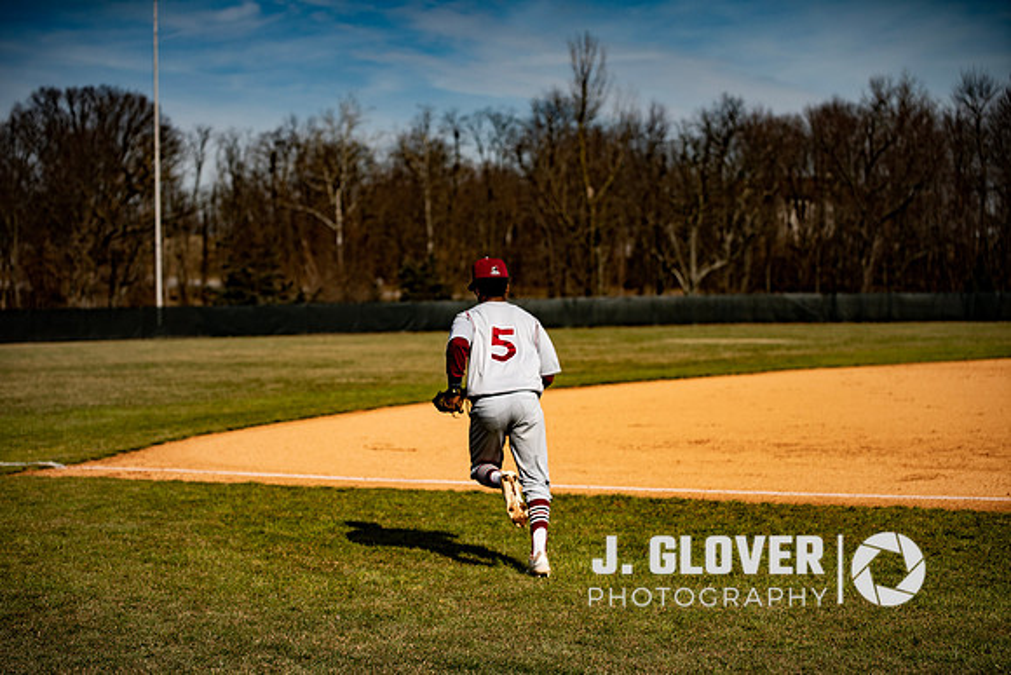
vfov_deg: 19.5
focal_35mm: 70
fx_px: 1966
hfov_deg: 28.8
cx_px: 506
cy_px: 338
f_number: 2.8
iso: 200
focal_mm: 70
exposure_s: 1/2500
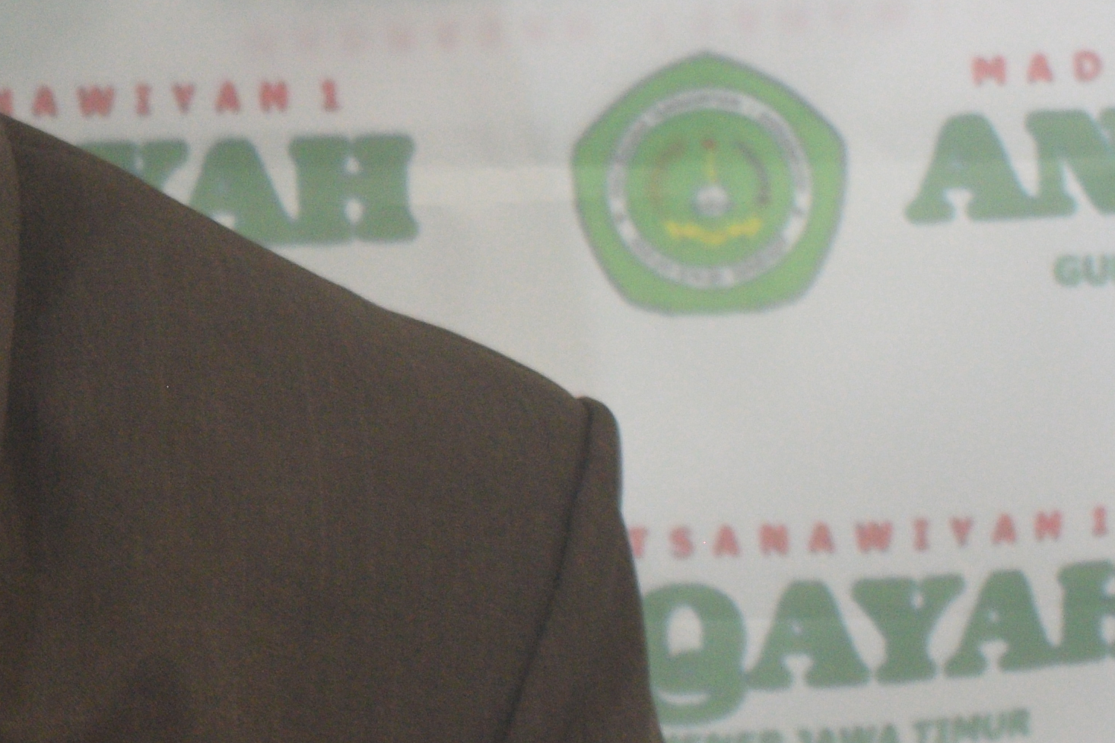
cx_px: -545
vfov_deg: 7.7
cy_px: -10
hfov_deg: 11.1
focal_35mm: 178
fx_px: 5513
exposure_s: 1/8
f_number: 5.6
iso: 720
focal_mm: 29
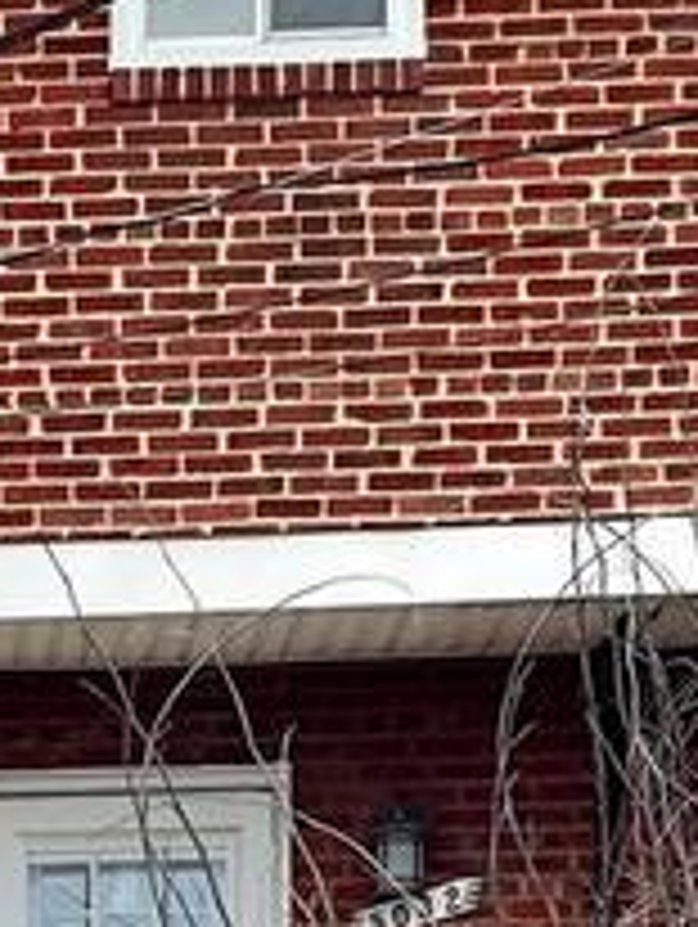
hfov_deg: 4.3
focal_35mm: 335
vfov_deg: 5.7
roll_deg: +0.8
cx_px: -1117
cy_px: 2012
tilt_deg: +0.9
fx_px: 8988
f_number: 2.2
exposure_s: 1/225
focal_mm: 7.5
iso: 20
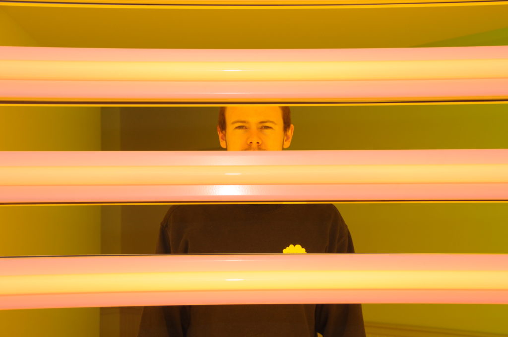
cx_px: 254
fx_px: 1015
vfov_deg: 18.9
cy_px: 168
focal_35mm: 72
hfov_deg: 28.1
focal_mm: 48
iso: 500
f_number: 8
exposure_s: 1/250
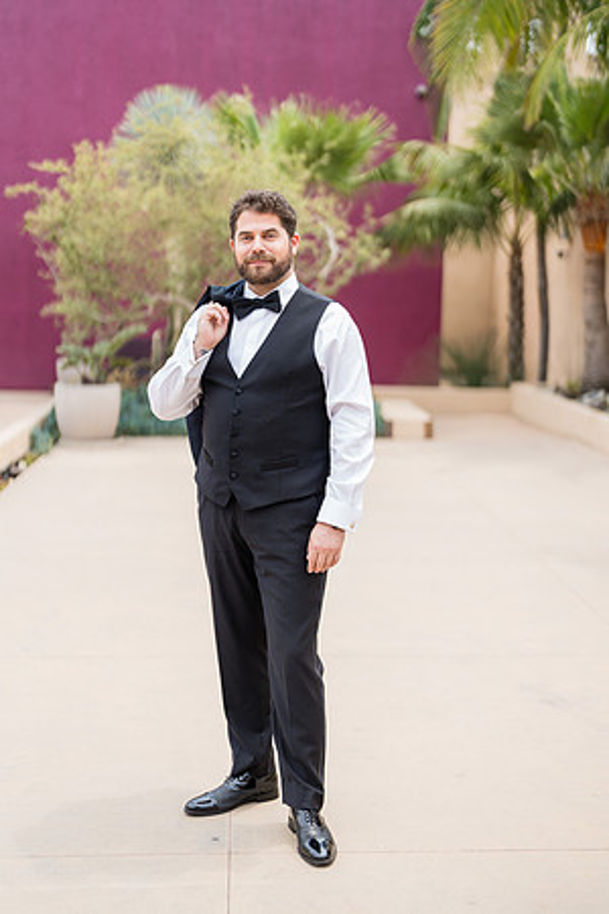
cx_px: 304
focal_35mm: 50
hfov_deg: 27.0
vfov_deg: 39.6
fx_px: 1269
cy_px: 457
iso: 200
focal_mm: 50
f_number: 1.2
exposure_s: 1/6400
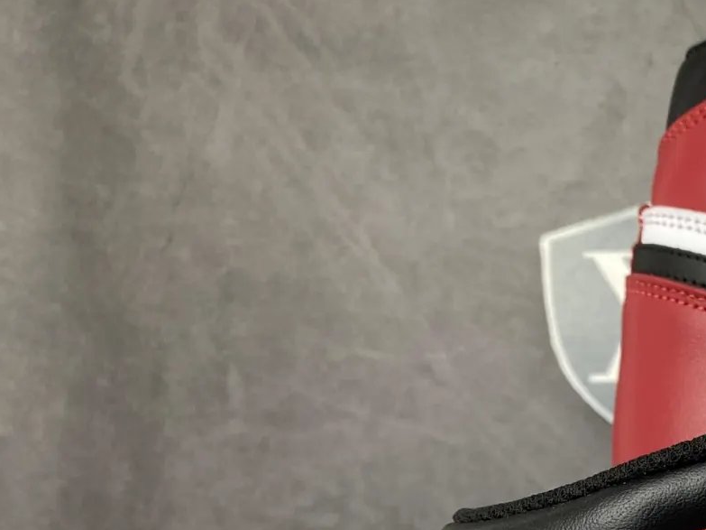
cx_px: 1137
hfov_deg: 19.3
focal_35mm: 85
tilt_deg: -3.3
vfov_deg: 16.1
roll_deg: +0.1
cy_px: 749
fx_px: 1733
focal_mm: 4.25
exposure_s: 1/120
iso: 32
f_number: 1.8
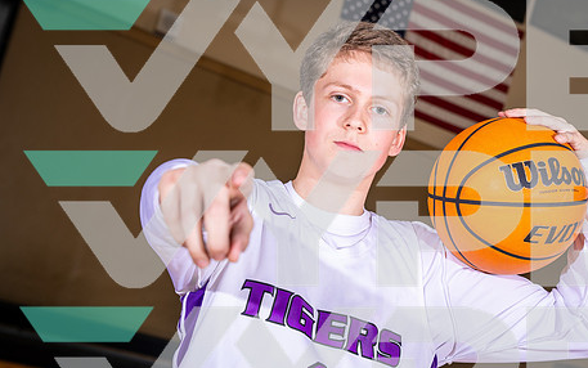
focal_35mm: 66
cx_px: 351
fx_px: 1058
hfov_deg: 31.0
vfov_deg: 19.7
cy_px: 219
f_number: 5.6
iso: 200
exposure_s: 1/125
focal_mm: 51
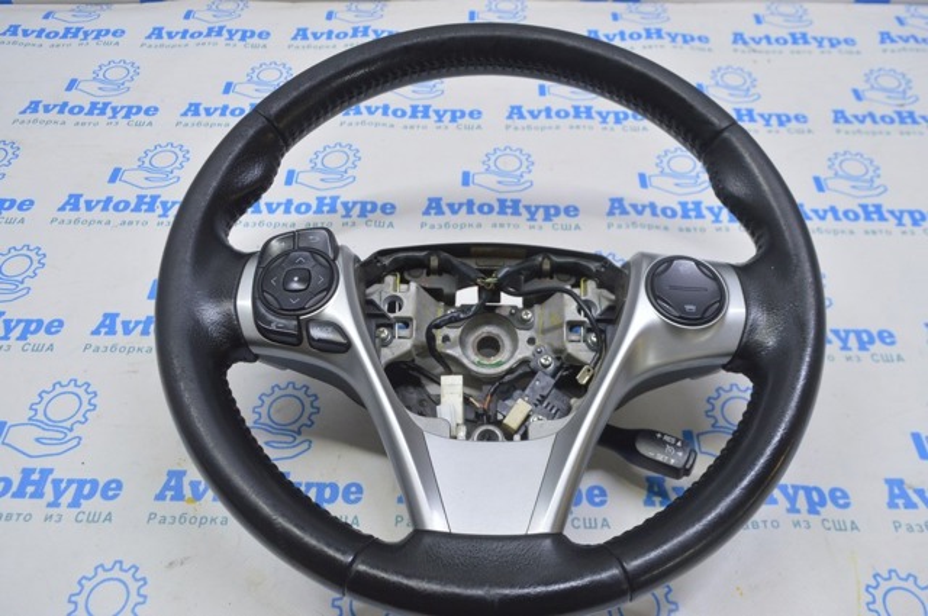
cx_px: 464
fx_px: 772
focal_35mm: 30
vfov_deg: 43.5
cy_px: 308
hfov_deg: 62.0
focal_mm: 20
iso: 400
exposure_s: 1/20
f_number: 5.6
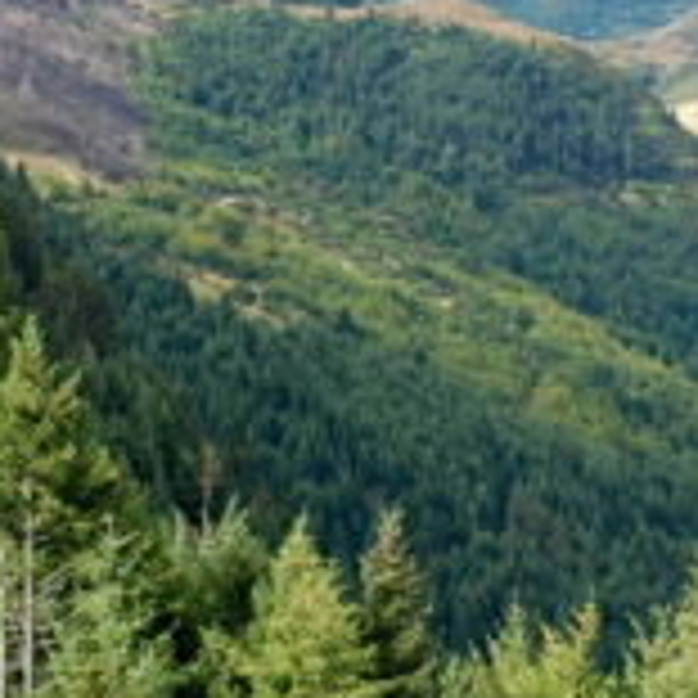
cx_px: 675
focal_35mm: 156
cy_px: 205
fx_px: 3559
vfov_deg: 11.2
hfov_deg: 11.1
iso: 200
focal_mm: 38
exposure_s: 1/160
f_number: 6.3
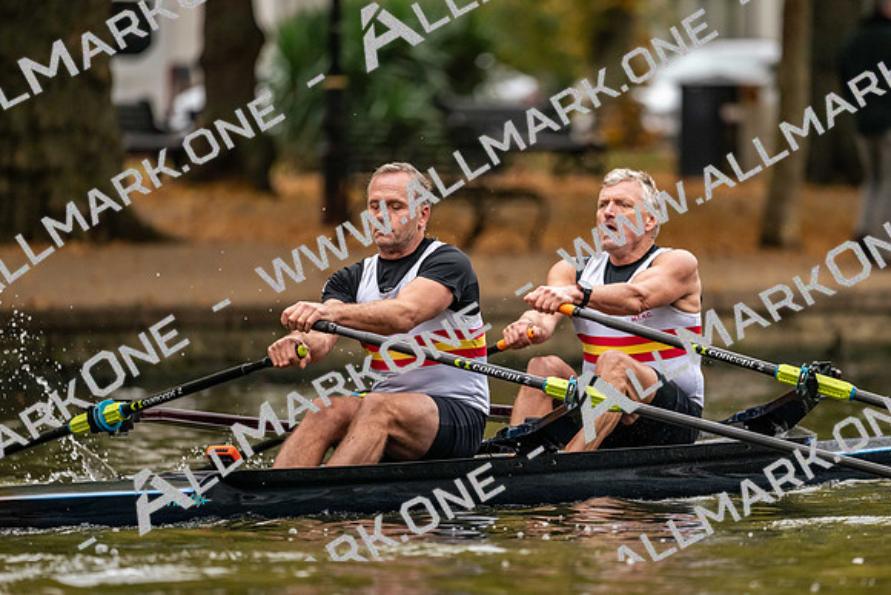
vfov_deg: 3.4
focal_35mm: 400
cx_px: 446
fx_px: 9902
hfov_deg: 5.2
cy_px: 298
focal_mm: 400
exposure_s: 1/2500
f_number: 4.5
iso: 2800
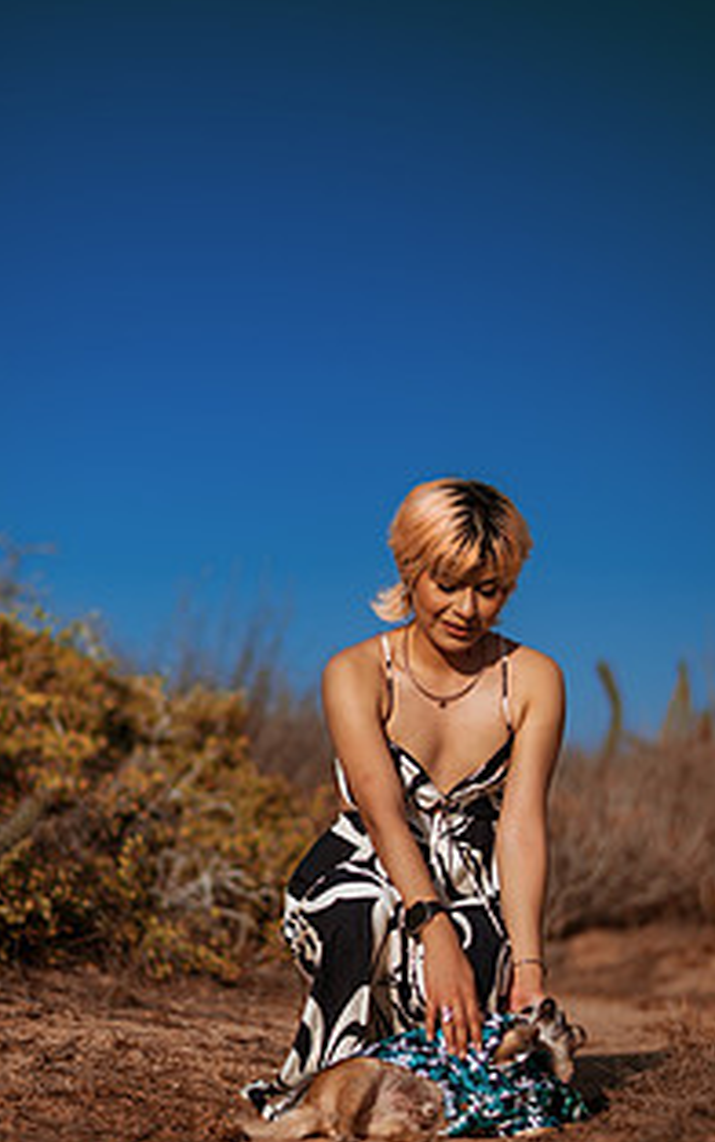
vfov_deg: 24.3
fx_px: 2646
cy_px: 646
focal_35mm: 85
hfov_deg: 15.4
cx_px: 368
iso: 50
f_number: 1.8
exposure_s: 1/5000
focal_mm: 58
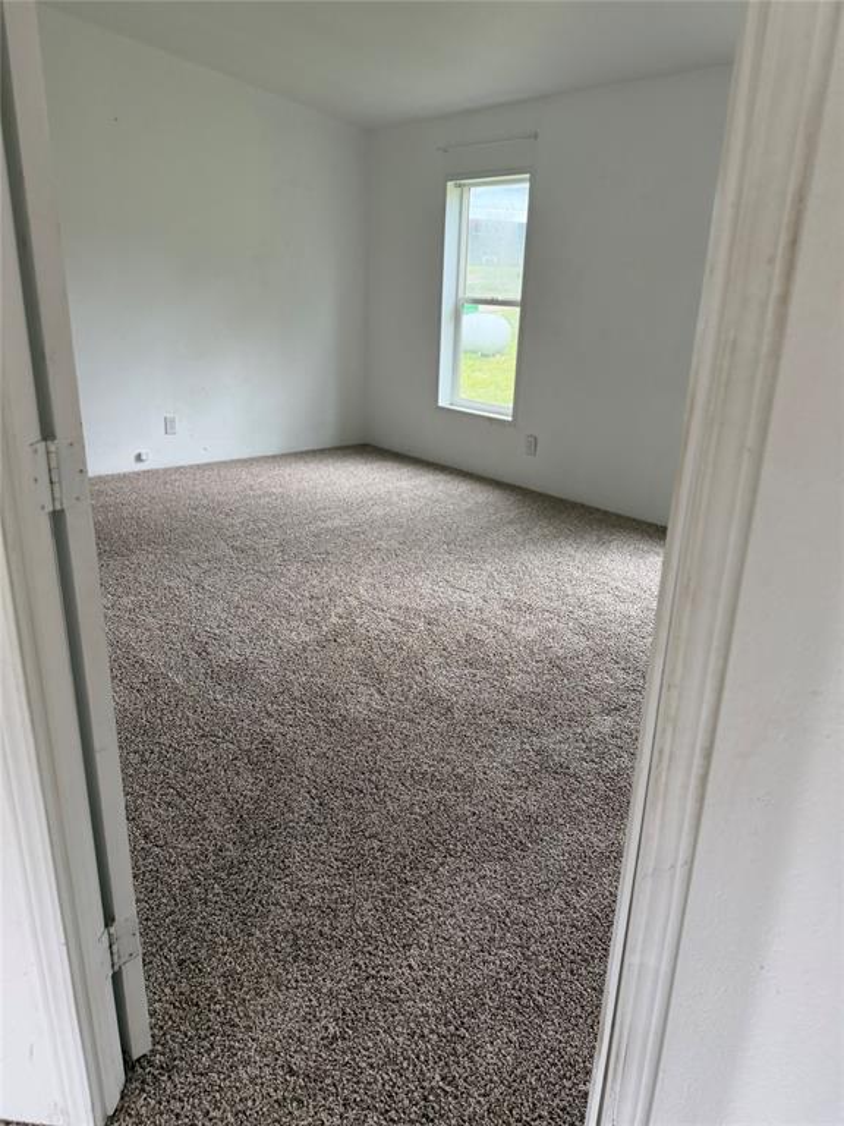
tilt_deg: -17.7
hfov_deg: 56.8
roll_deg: -0.6
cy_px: 563
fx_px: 780
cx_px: 422
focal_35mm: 24
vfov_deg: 71.6
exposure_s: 1/150
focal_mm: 6.76
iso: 200
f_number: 1.78
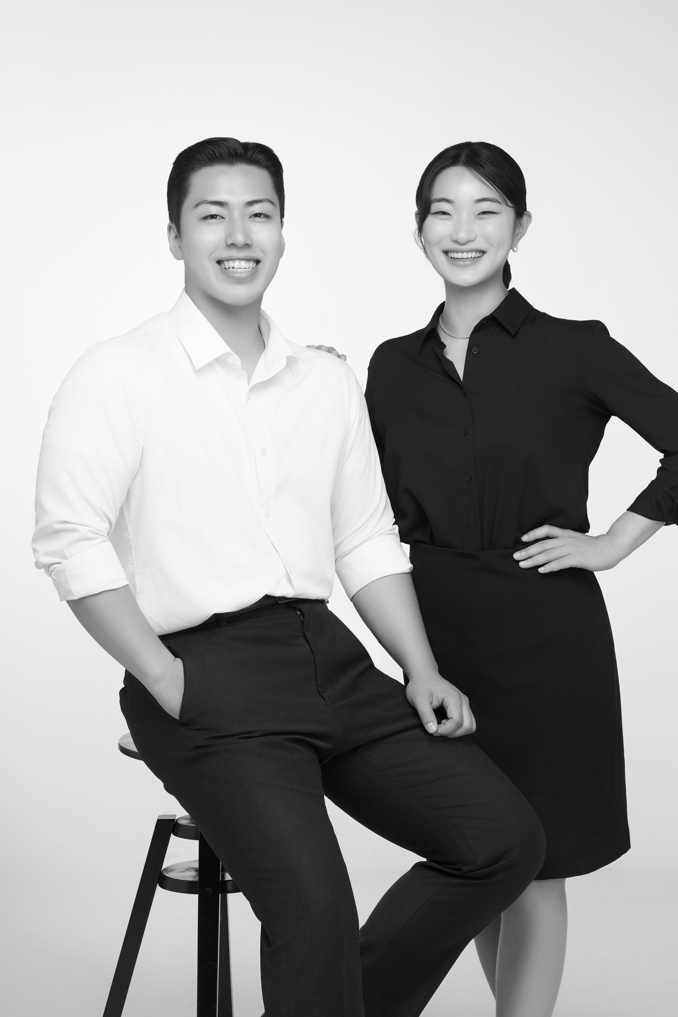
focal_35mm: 93
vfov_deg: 21.9
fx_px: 2627
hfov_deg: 14.7
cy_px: 464
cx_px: 369
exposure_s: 1/125
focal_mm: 85
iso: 100
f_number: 8
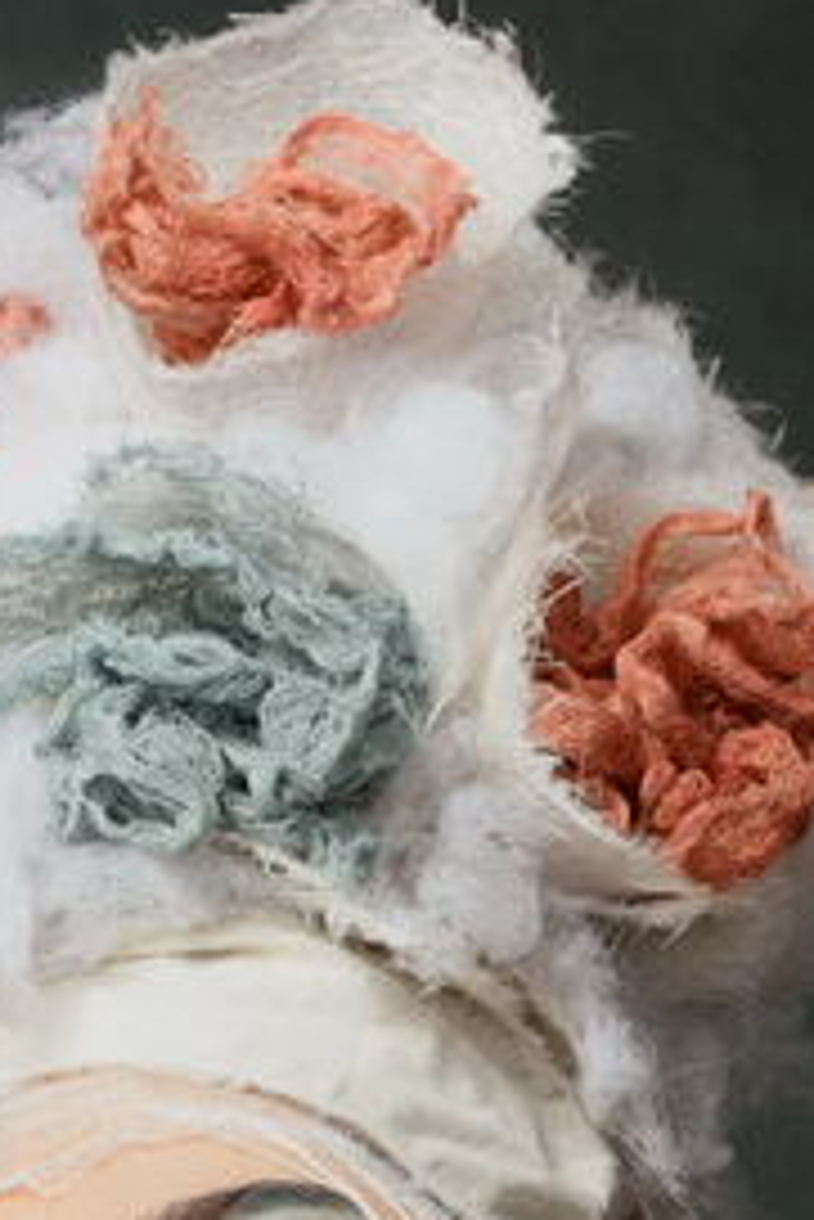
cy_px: 1220
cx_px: 371
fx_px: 6910
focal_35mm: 204
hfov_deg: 6.7
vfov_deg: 10.0
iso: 100
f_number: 9
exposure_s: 1/160
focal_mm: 92
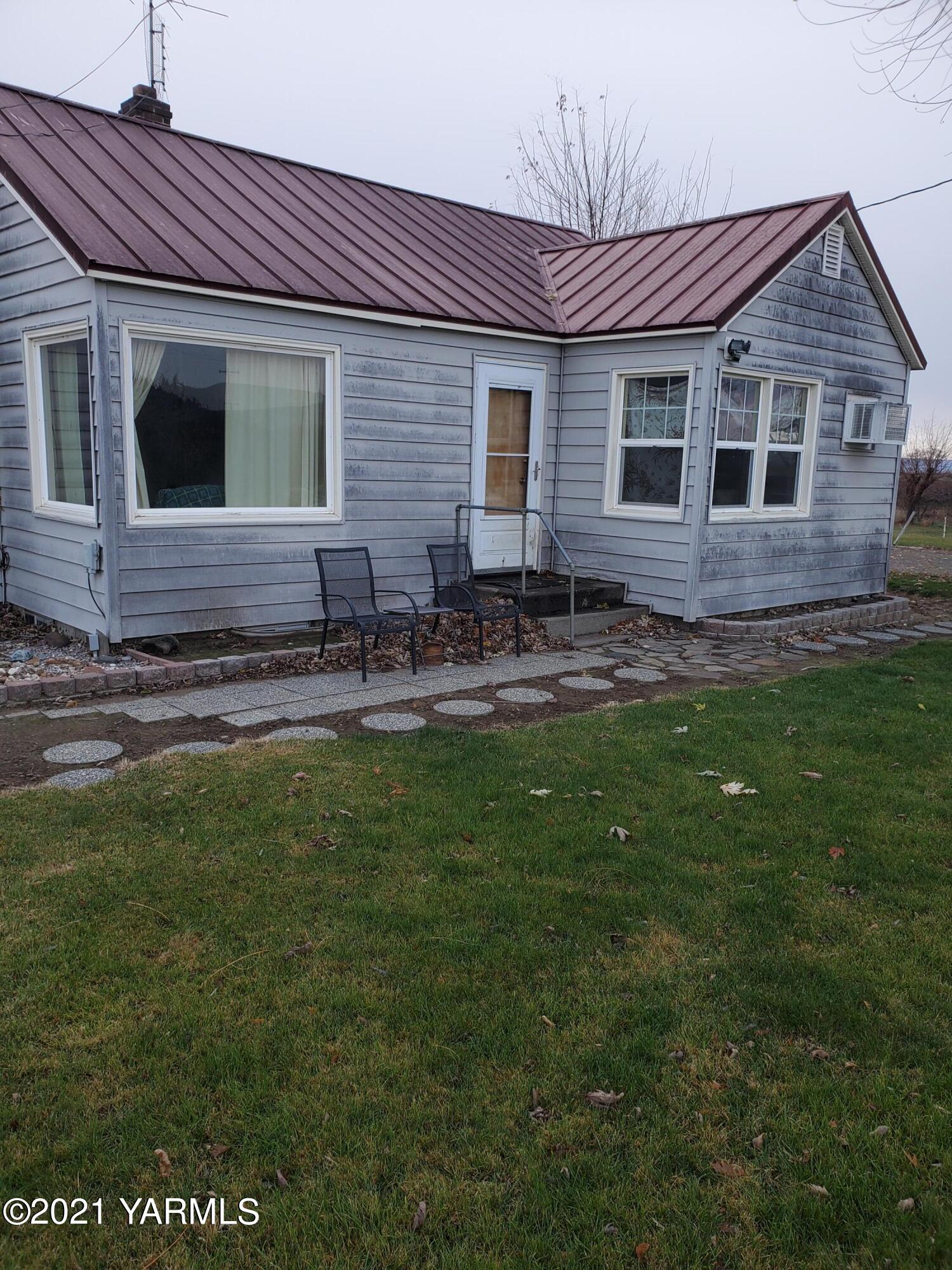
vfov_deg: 67.3
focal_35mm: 26
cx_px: 476
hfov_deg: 53.1
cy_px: 635
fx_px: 953
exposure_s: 1/225
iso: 50
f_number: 2.4
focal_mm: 4.3
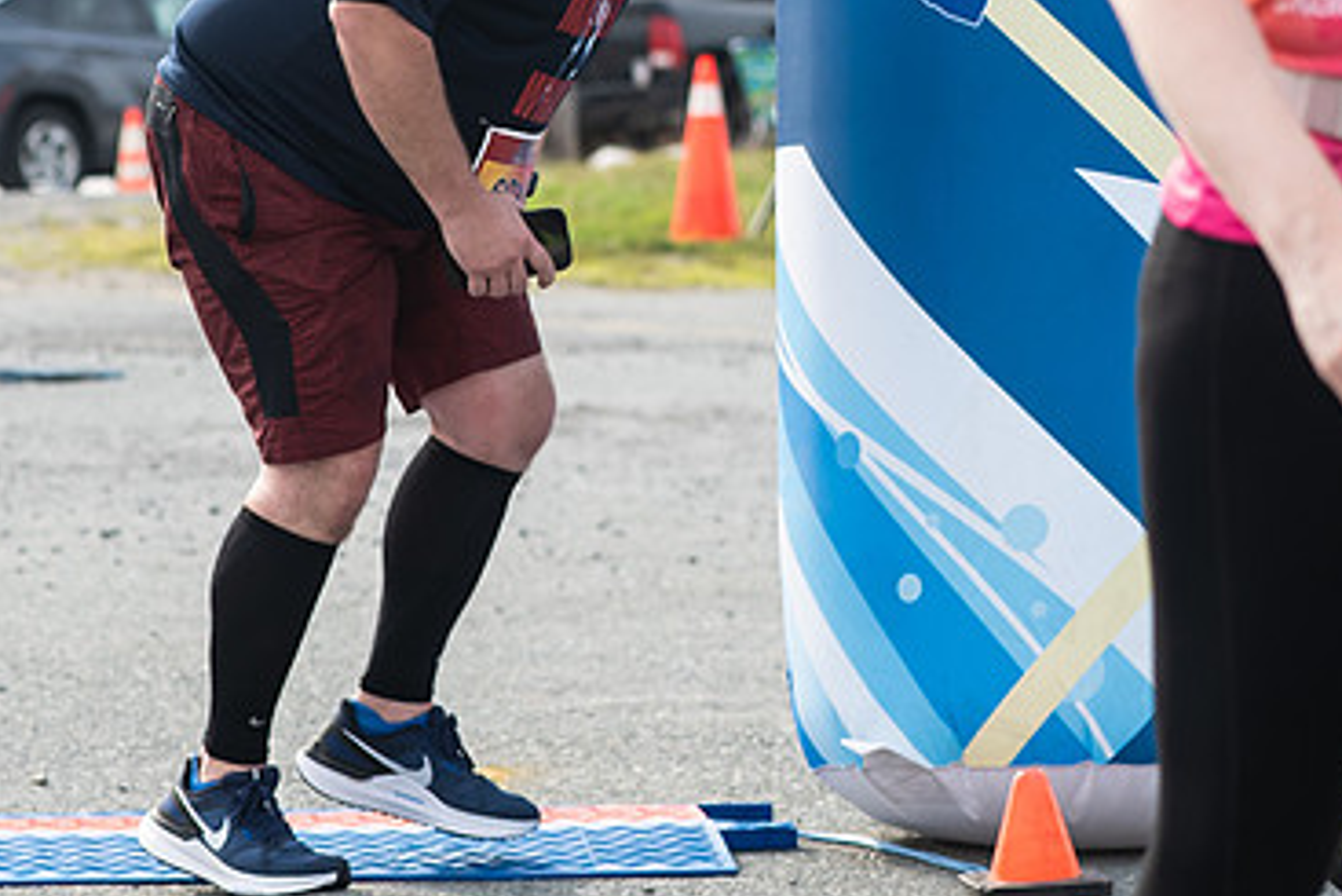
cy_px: -275
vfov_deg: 6.1
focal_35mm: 223
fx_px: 8316
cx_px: 585
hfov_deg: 9.2
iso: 250
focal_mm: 75
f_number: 4.5
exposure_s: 1/1000
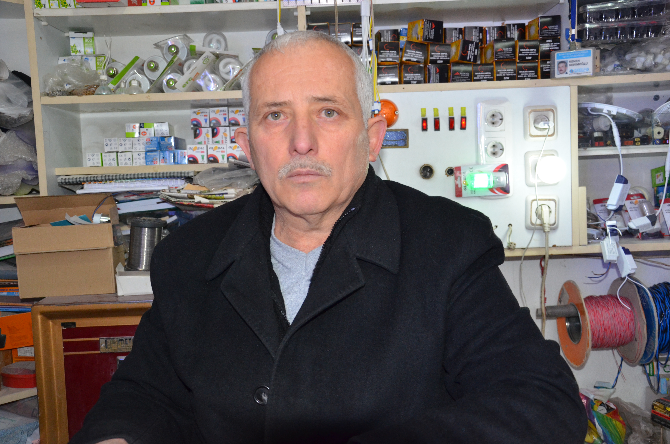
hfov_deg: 51.4
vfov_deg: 35.3
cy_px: 222
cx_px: 335
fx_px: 696
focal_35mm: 38
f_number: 5.6
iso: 1250
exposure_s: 1/60
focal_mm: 25
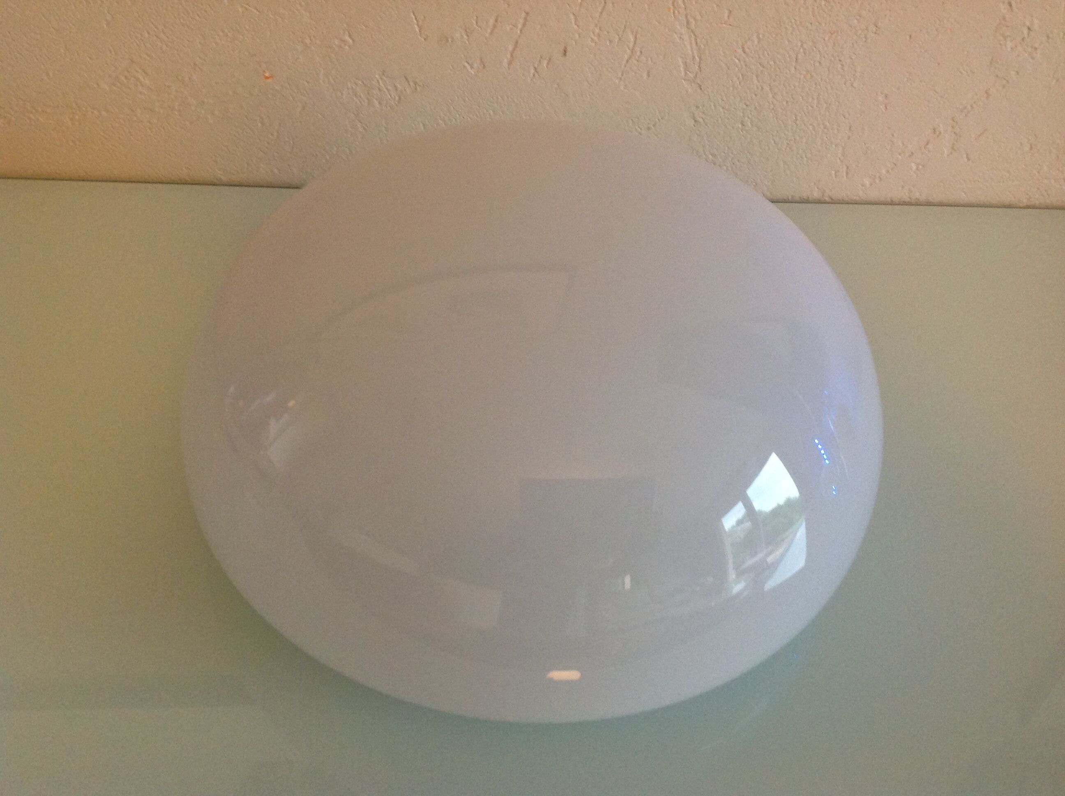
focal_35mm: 35
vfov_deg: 40.6
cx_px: 532
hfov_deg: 52.7
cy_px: 398
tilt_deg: -42.0
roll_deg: -6.3
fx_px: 1075
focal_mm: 4.28
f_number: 2.4
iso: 200
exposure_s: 1/17
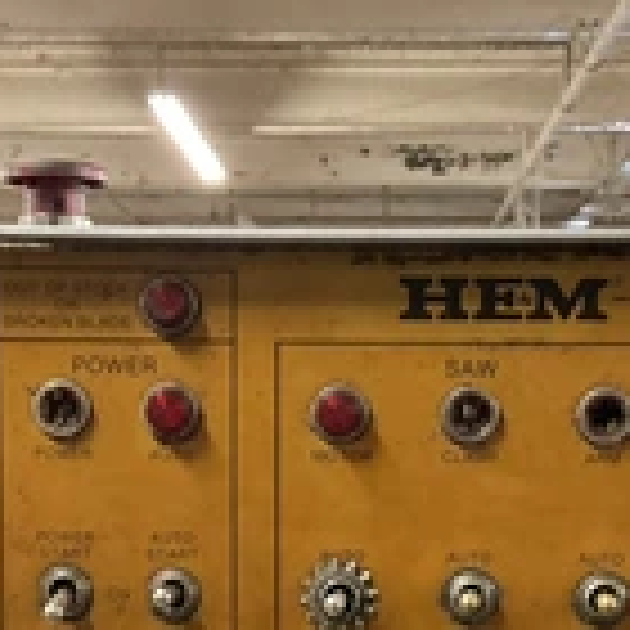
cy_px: 585
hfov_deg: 23.6
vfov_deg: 23.0
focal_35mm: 73
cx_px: 382
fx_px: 1503
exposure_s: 1/30
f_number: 1.8
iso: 500
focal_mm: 3
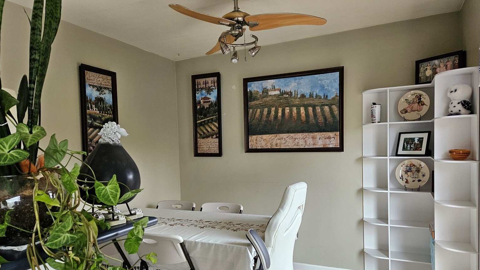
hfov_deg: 71.9
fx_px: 331
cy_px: 160
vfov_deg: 44.2
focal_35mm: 26
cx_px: 240
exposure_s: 1/170
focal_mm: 5.4
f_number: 1.8
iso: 250
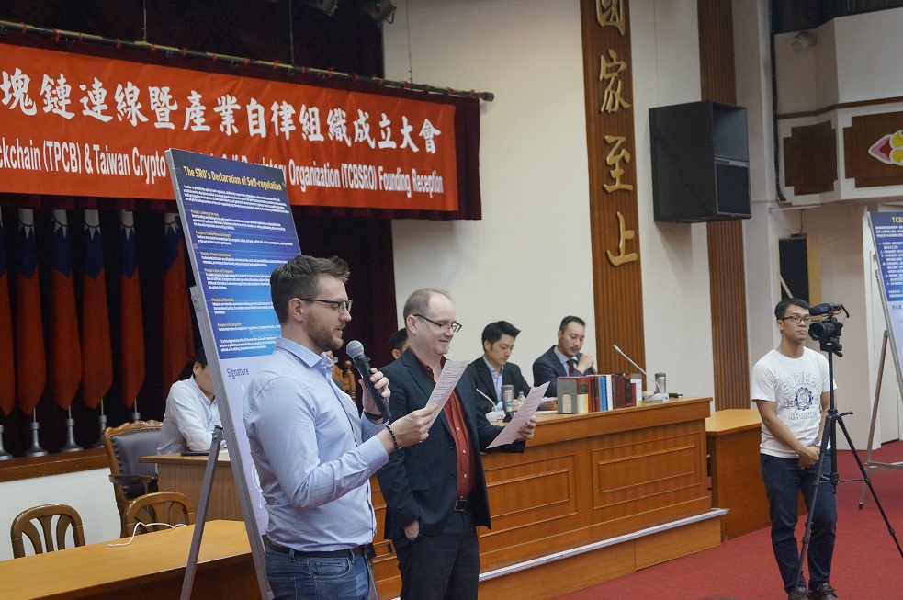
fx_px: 1503
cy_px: 300
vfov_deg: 22.6
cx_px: 452
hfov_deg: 33.4
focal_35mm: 60
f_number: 5
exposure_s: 1/160
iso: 1600
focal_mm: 40
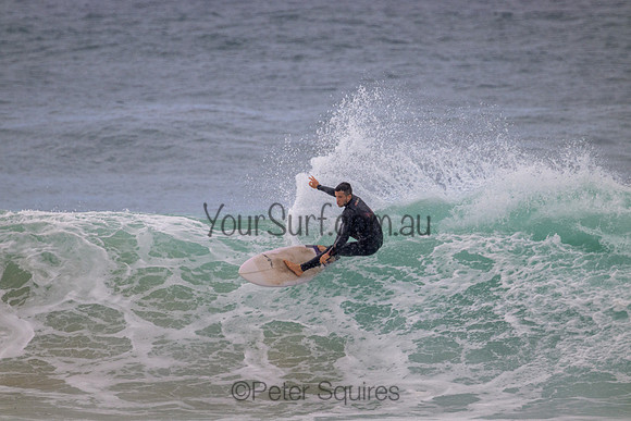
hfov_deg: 2.6
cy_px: 210
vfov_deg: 1.7
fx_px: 14025
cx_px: 316
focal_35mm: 800
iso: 900
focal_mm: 800
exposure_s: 1/2000
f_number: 11
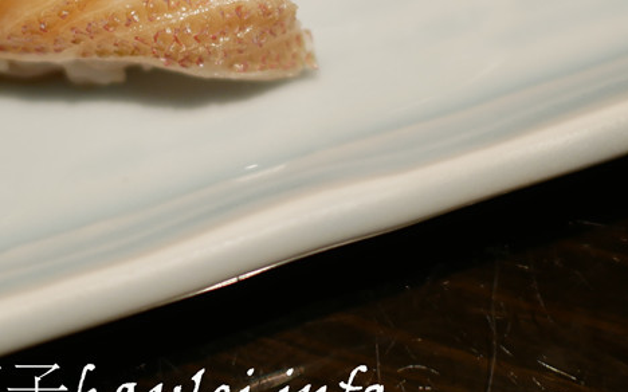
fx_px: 1163
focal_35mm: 68
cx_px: 231
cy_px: -44
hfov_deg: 30.1
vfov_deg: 18.4
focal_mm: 15
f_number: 1.7
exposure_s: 1/60
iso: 200
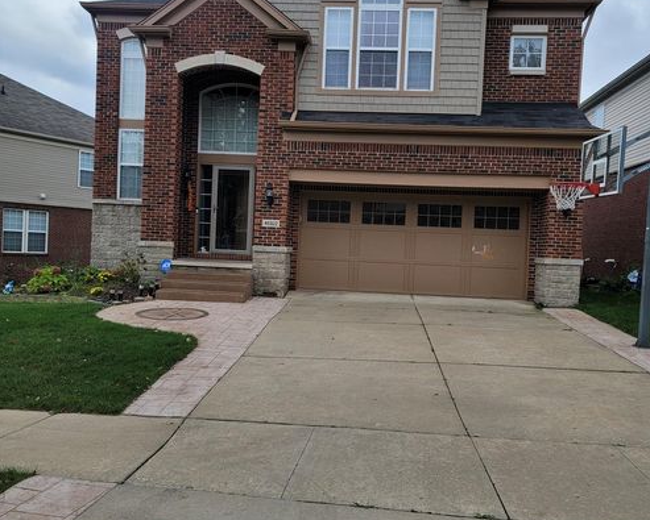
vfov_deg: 44.6
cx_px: 327
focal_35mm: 33
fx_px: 635
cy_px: 256
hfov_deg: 54.2
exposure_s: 1/560
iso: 20
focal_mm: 7
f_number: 1.8
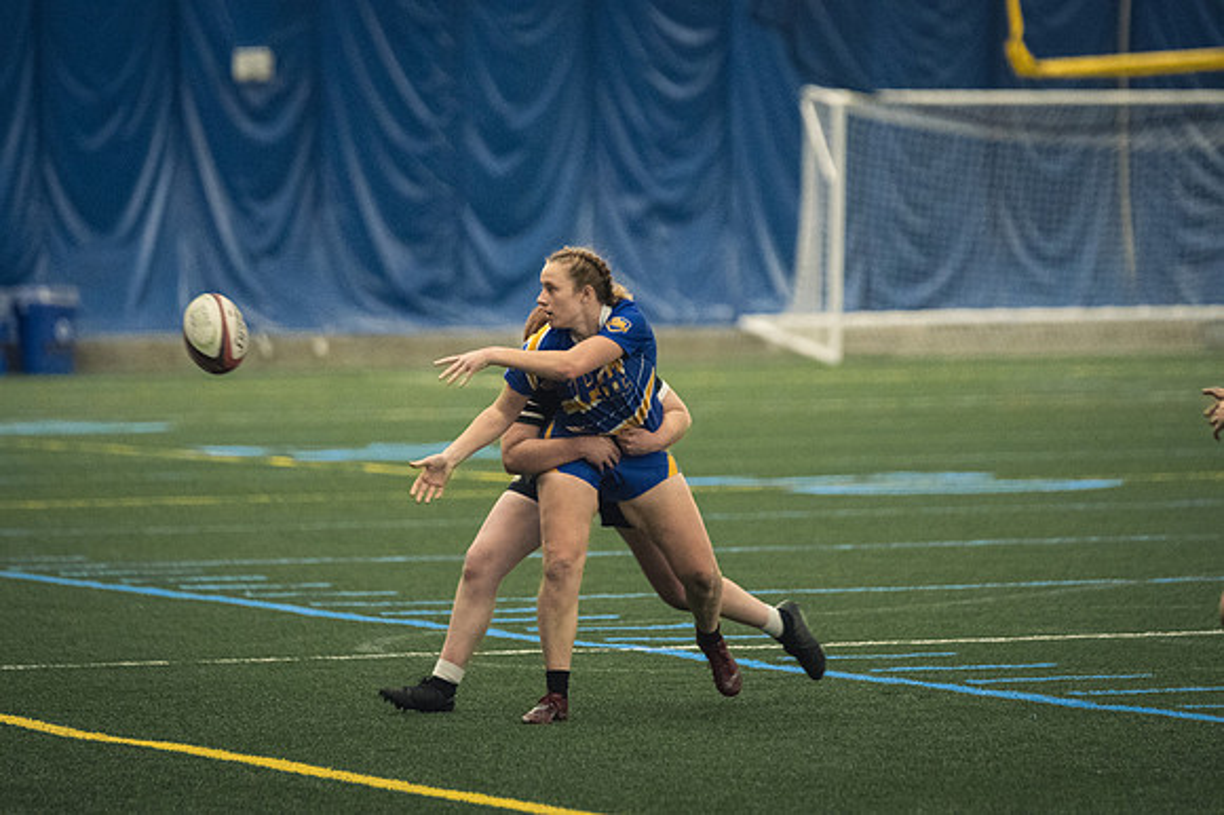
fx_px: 10194
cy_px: 408
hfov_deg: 6.9
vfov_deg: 4.6
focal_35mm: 300
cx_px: 612
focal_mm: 200
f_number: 2.8
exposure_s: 1/500
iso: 7200
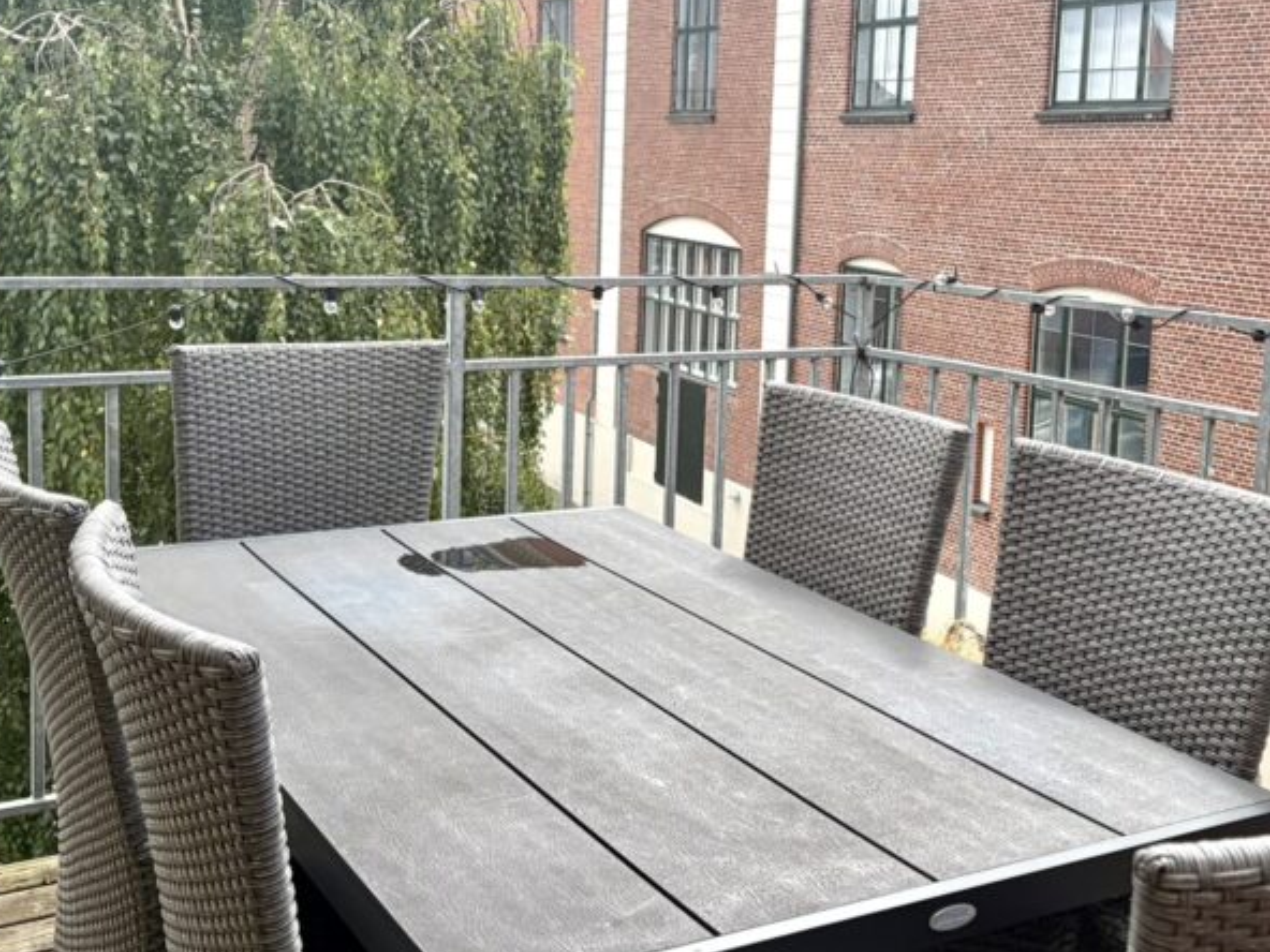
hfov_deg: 42.0
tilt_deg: -6.5
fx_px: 1651
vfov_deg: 32.0
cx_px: 723
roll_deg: -1.6
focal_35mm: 45
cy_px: 352
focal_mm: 5.96
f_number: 1.6
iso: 64
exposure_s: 1/1550
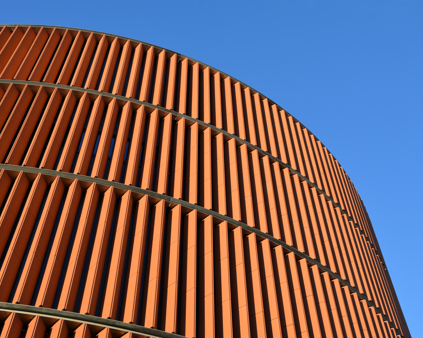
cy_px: 171
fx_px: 551
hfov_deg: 42.0
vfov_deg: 34.1
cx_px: 198
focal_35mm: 44
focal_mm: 38
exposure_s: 1/200
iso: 200
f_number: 7.1
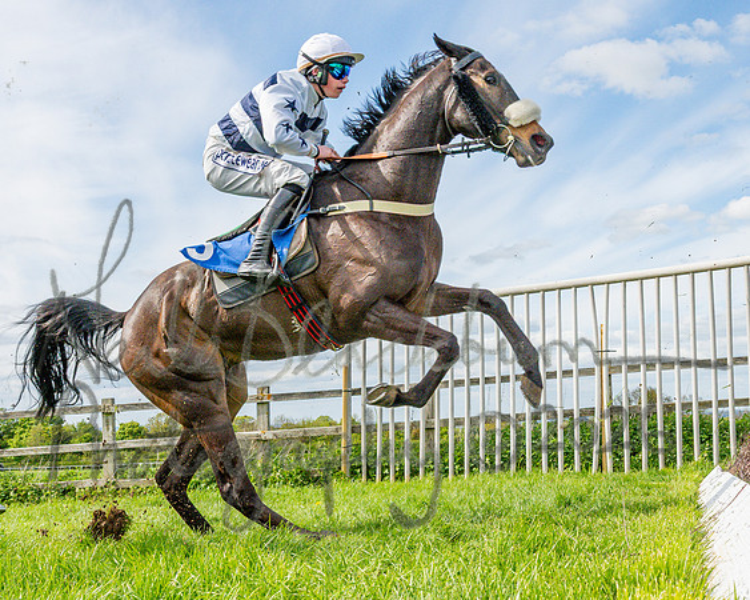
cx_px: 437
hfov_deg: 36.9
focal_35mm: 51
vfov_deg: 29.9
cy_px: 330
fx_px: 1121
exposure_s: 1/2000
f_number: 8
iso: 800
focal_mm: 24
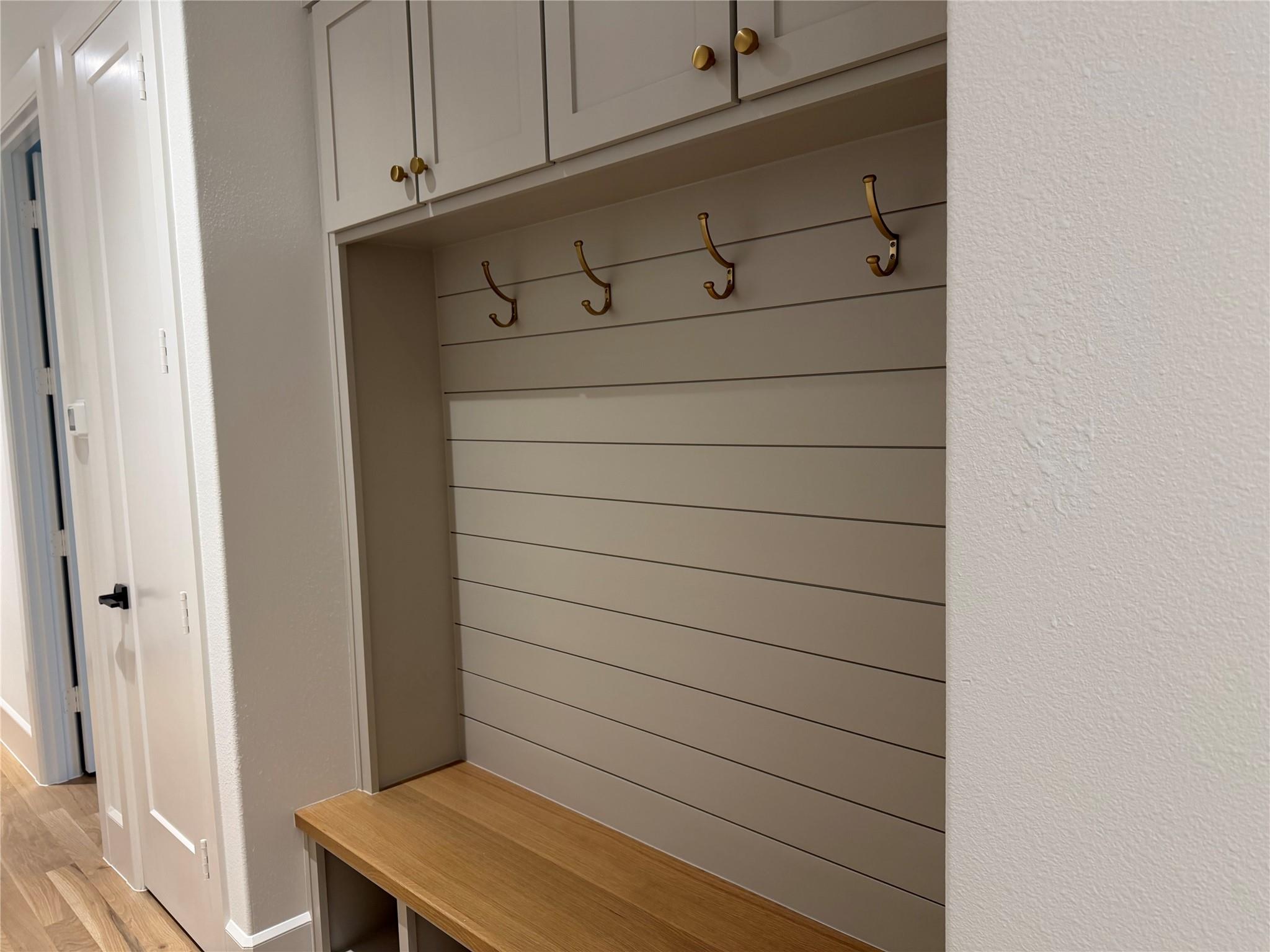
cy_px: 476
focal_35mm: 24
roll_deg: +2.0
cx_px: 635
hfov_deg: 71.6
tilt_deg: -4.4
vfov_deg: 56.8
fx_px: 881
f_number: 1.78
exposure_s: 1/60
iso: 125
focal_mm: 6.76
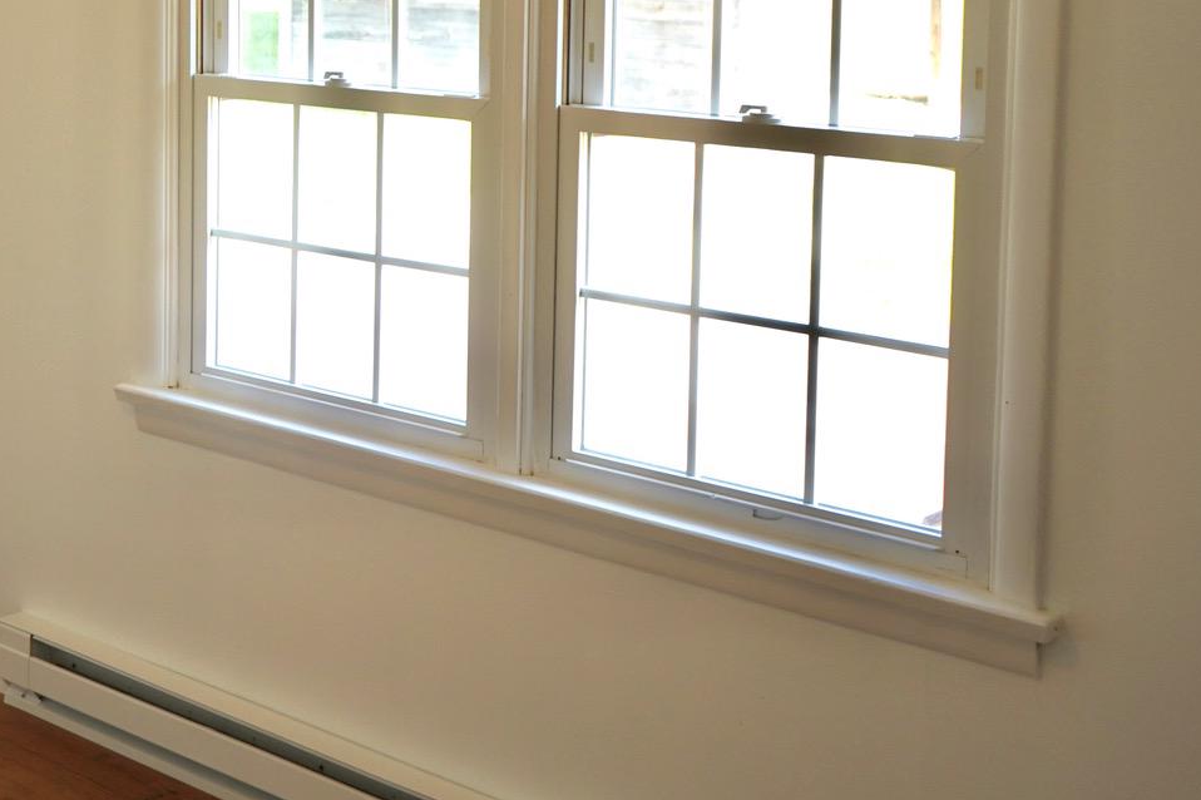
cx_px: -68
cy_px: 72
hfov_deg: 29.7
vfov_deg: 21.4
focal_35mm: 62
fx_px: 2068
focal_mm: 29
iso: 320
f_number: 4
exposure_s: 1/160
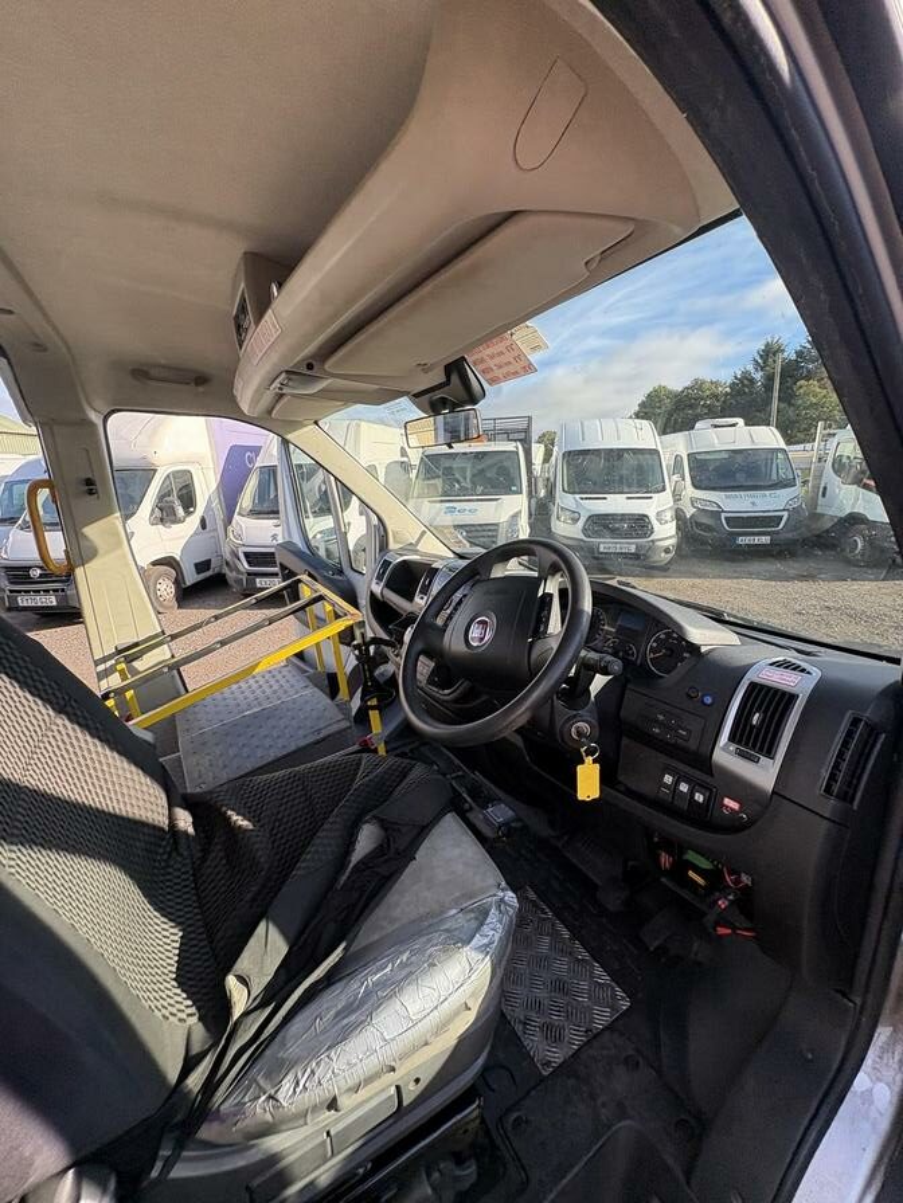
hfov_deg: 85.7
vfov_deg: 102.1
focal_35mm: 14
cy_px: 602
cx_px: 452
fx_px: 487
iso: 40
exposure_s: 1/308
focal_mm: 2.22
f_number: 2.2
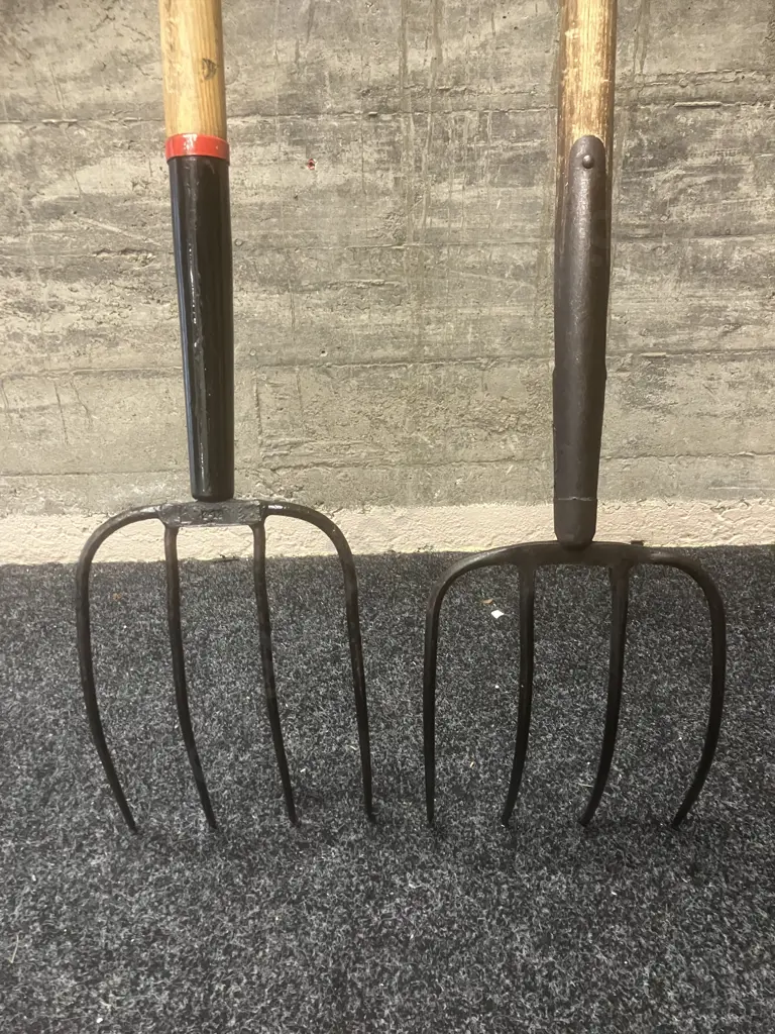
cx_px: 388
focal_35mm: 28
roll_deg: +0.7
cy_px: 517
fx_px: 836
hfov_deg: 49.7
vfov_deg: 63.4
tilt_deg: -26.5
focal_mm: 3.99
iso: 250
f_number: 1.8
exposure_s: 1/33
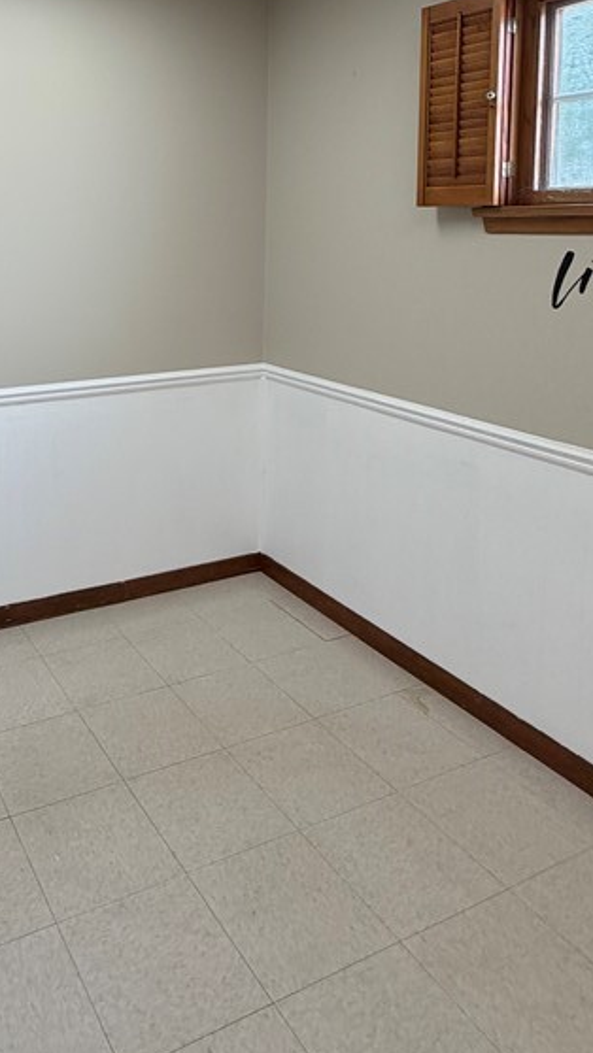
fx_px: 782
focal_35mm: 28
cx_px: 79
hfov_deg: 39.1
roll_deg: -0.6
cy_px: 277
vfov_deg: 64.3
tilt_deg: -5.1
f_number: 2.2
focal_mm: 2.22
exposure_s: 1/120
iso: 125
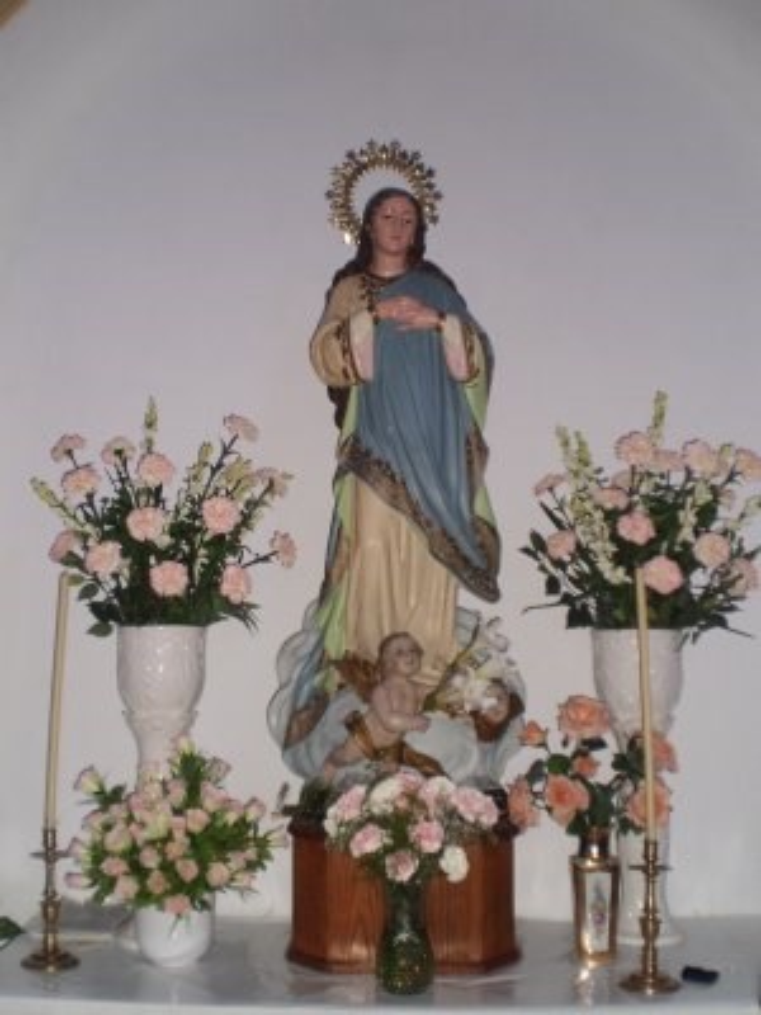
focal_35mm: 36
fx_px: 1055
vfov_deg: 51.4
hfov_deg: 39.7
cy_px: 508
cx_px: 380
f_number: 3.1
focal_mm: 6.3
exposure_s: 1/30
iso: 125
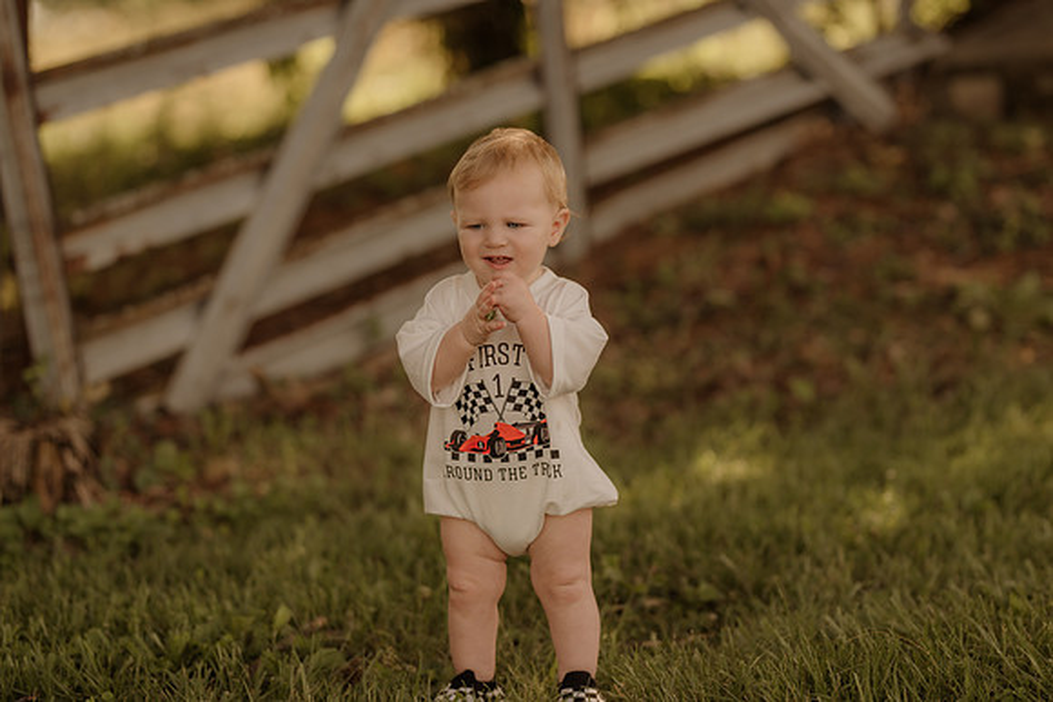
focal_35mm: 85
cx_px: 526
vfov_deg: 16.1
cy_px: 351
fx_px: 2487
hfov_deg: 23.9
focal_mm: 85
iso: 250
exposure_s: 1/1250
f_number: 2
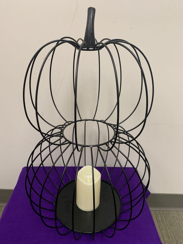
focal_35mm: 26
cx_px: 92
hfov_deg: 53.1
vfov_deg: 67.3
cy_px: 122
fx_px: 183
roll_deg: -1.9
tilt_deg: -28.6
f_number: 1.8
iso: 160
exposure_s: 1/60
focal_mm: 4.25
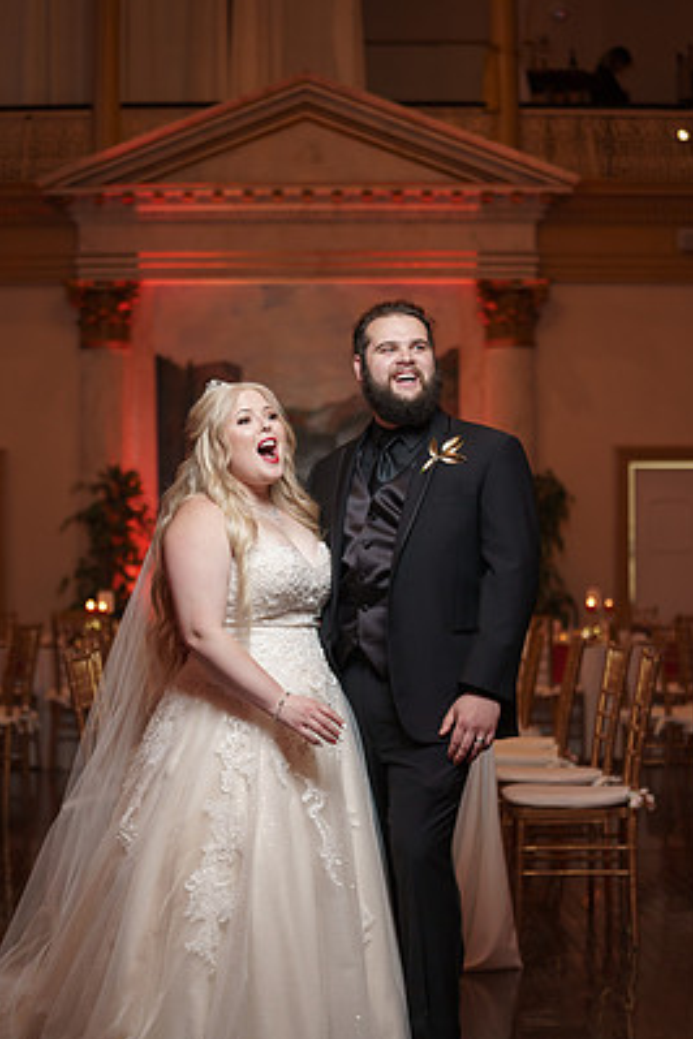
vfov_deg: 25.7
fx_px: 2281
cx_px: 326
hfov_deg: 17.3
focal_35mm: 79
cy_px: 581
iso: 2000
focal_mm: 70
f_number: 2.8
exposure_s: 1/250
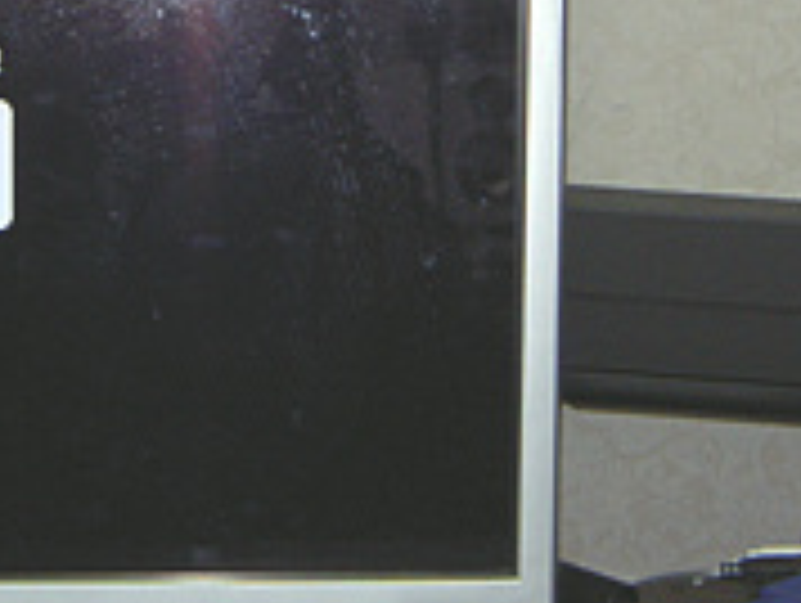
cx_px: 306
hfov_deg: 18.7
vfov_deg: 14.1
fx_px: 2433
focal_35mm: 105
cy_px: 194
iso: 100
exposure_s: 1/60
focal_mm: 8
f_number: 2.8
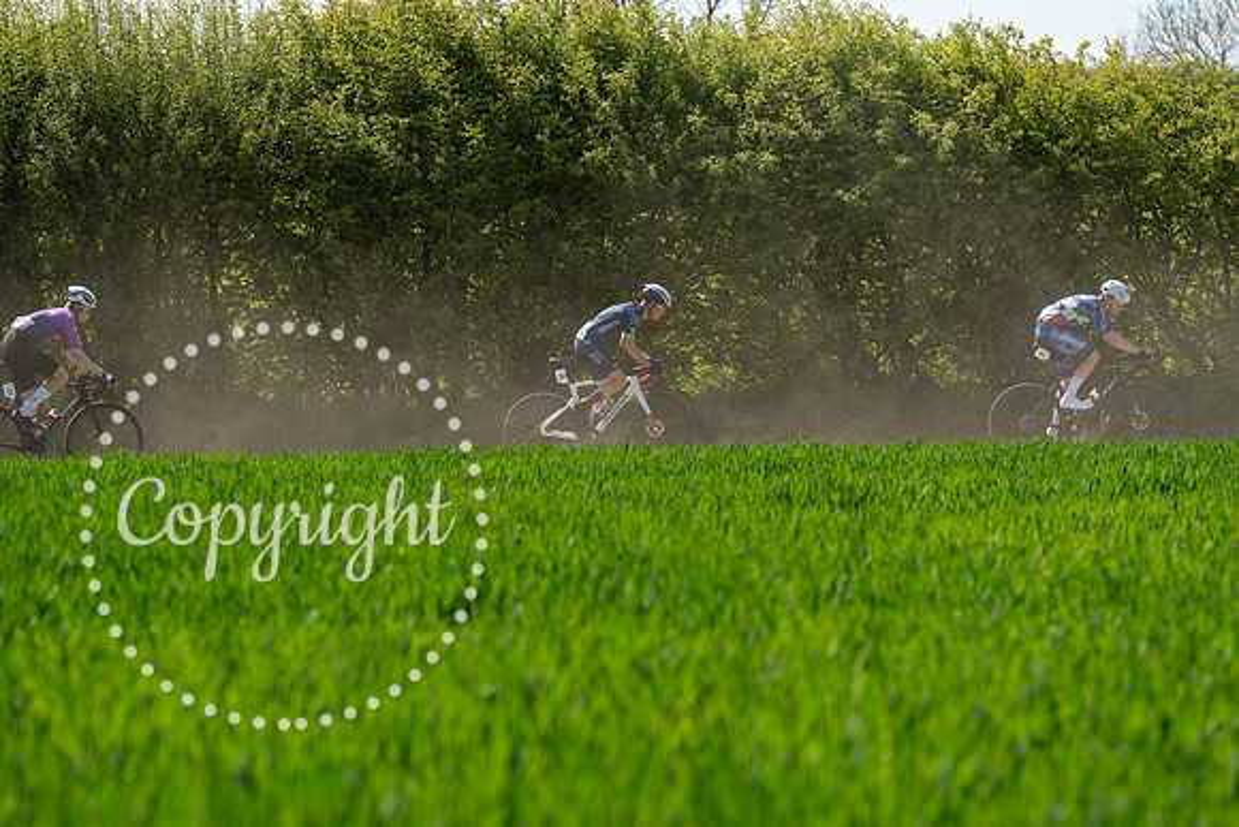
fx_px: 6196
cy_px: 414
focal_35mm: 180
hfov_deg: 11.4
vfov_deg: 7.6
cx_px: 620
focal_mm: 180
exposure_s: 1/1000
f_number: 5.6
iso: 320
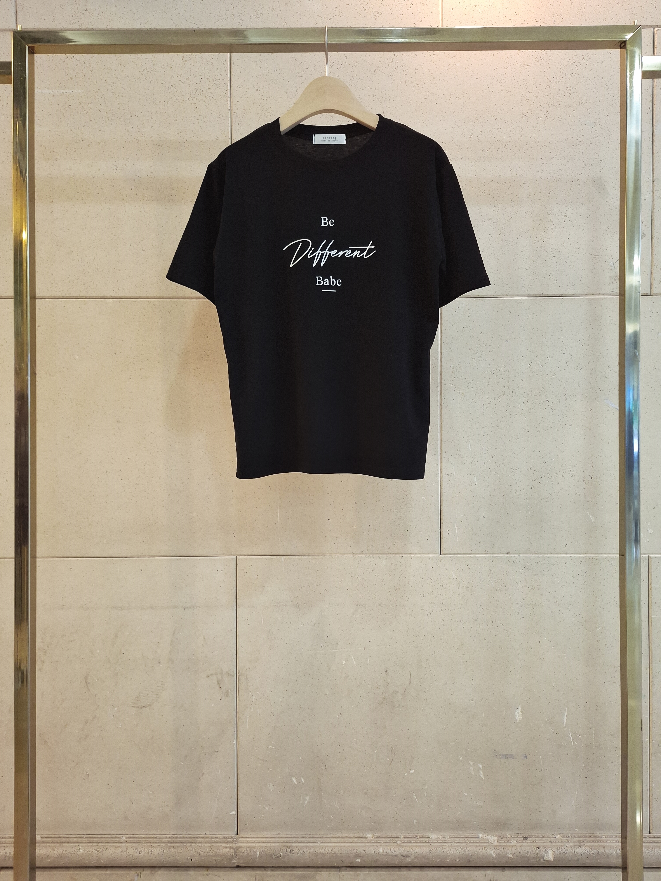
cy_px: 440
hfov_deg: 54.9
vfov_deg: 69.4
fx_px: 637
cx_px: 330
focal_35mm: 25
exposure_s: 1/120
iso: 320
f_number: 1.8
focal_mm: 5.23
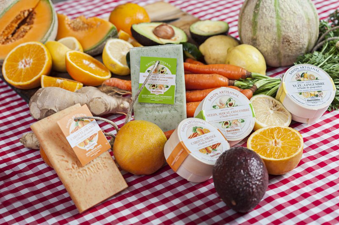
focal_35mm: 85
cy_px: 112
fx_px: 800
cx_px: 170
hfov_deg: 23.9
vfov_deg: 16.0
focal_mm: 85
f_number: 6.3
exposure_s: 1/250
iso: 200
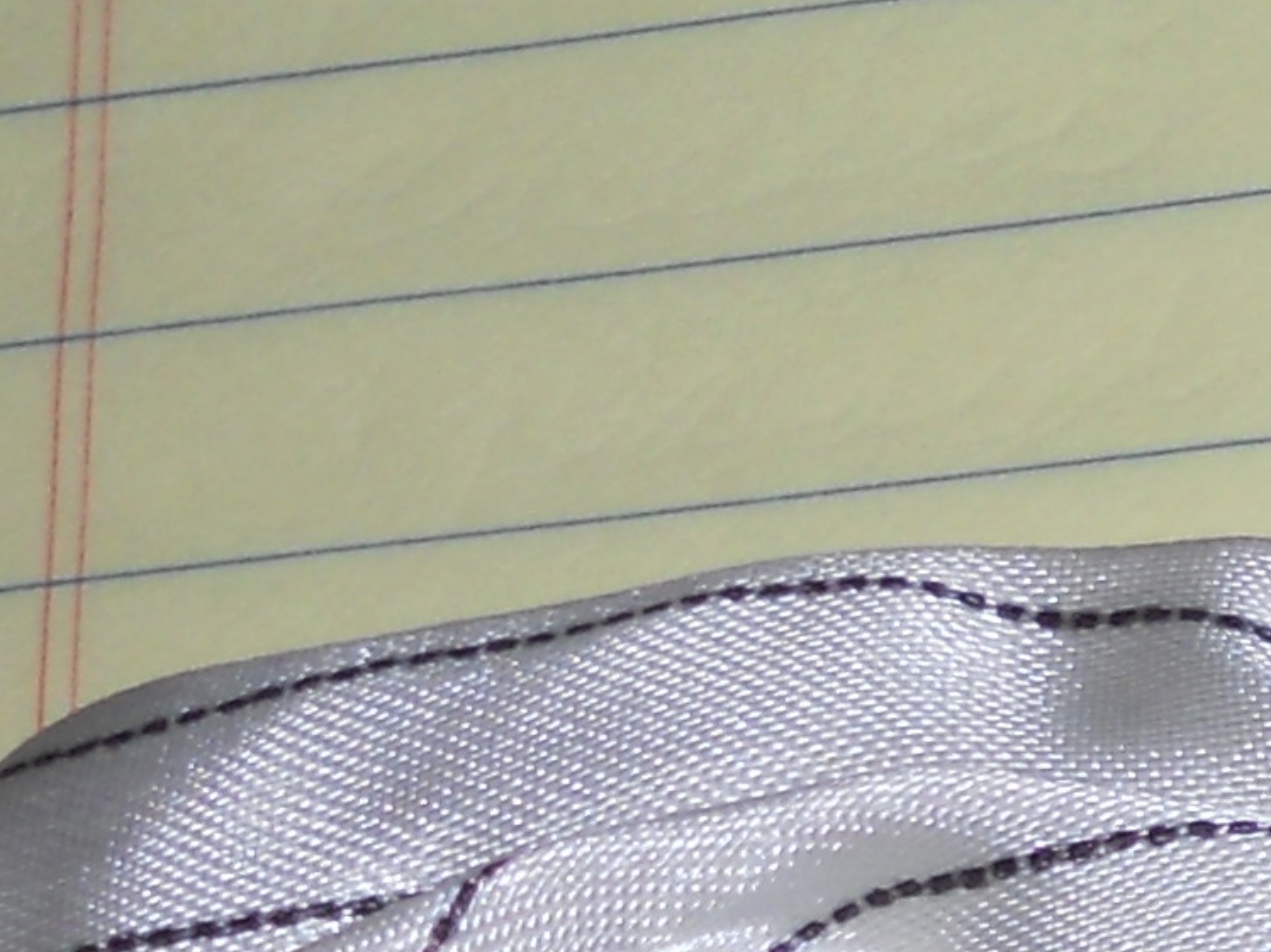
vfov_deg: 8.3
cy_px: 1814
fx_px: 6276
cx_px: 2092
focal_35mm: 171
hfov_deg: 11.0
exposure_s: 1/25
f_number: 8.8
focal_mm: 5.8
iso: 80
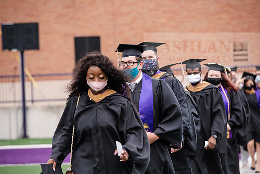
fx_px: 1336
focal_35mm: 185
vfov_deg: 7.4
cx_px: 130
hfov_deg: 11.1
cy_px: 87
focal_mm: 185
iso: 500
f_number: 5
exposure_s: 1/640
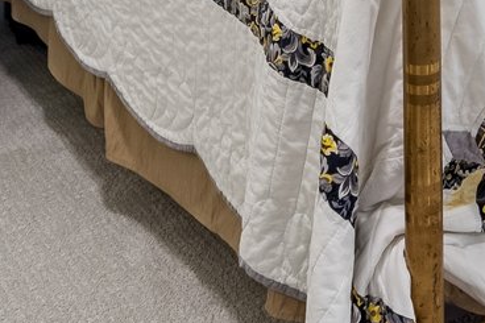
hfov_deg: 22.0
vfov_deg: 11.8
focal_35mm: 89
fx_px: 1198
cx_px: 496
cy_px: -502
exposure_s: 1/4
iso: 200
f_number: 8
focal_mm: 16
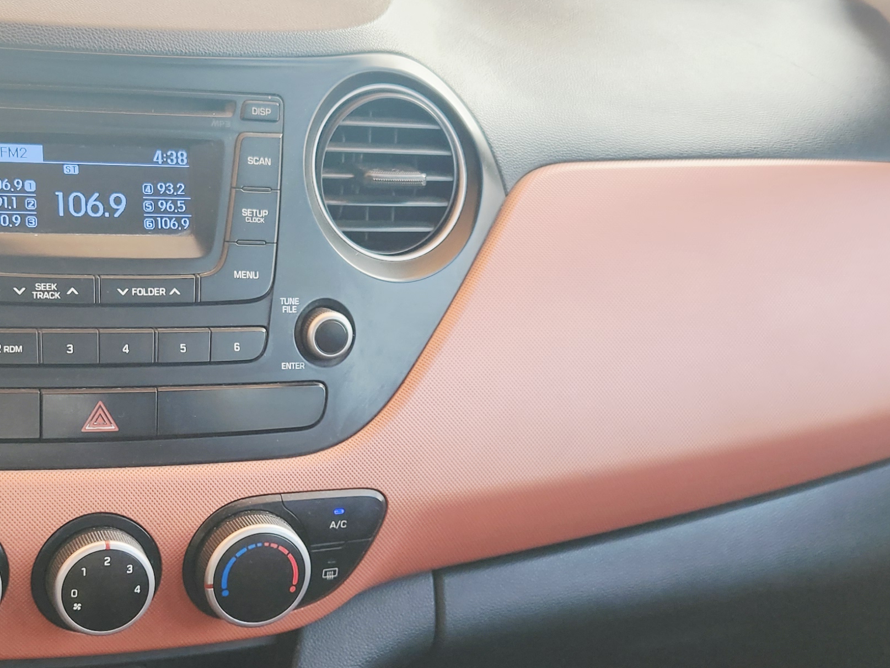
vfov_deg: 25.5
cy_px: 442
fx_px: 1466
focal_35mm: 57
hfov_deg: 32.9
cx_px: 181
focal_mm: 5.4
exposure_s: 1/180
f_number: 1.8
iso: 64
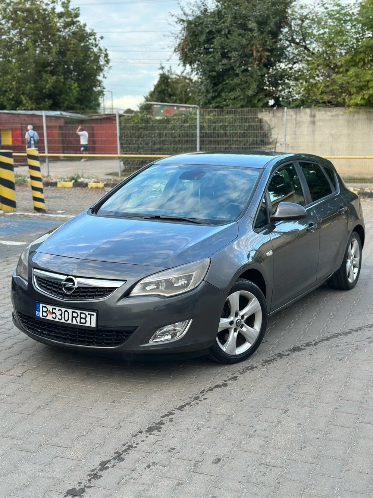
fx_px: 690
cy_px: 249
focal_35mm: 48
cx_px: 186
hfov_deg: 30.3
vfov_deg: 39.7
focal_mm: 6.86
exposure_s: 1/205
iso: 80
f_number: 1.78
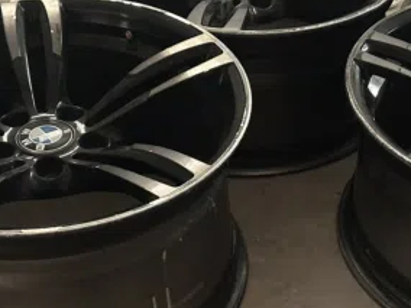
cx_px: 276
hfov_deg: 18.2
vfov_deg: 13.6
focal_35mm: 108
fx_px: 1282
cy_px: 22
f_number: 1.78
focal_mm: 6.86
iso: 640
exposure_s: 1/26
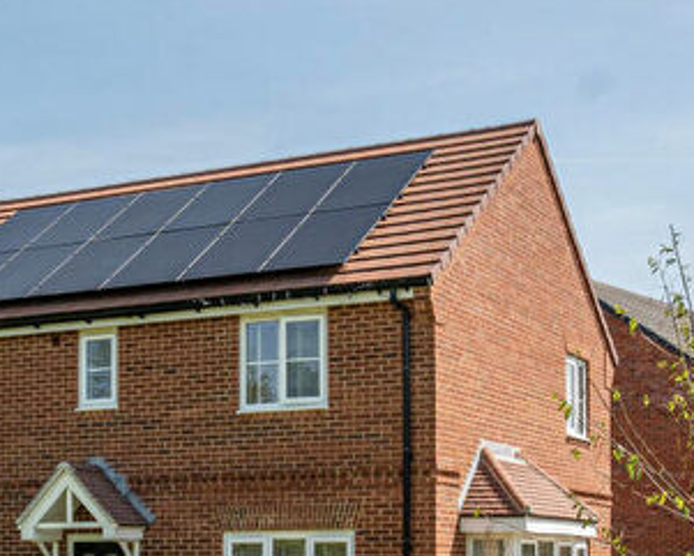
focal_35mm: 72
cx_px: 201
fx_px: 1479
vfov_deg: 21.1
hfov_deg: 26.2
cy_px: 412
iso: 400
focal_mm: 22
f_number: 8
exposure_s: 1/800
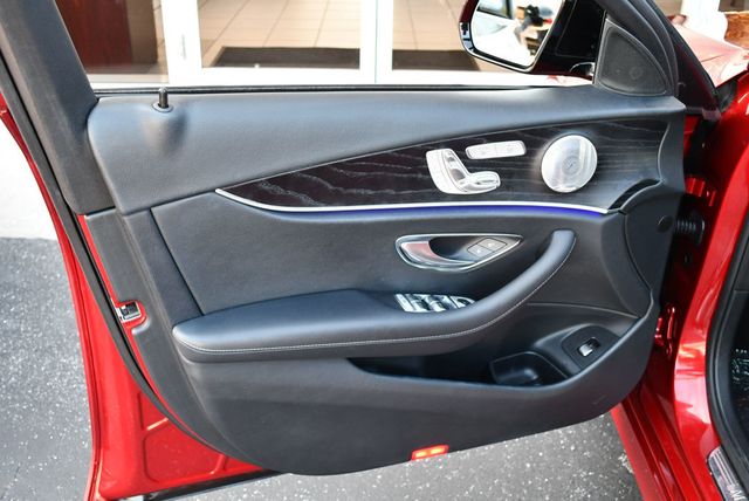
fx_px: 750
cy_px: 250
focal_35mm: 36
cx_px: 374
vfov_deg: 36.9
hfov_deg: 53.1
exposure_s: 1/200
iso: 800
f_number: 3.5
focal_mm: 18
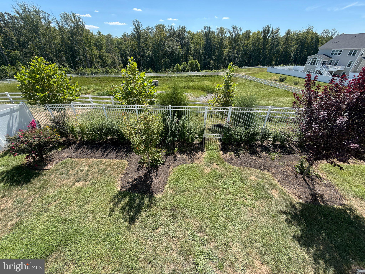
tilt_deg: -31.4
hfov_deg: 102.1
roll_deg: +1.3
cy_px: 137
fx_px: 148
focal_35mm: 14
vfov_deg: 85.7
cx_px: 182
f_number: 2.2
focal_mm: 2.22
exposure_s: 1/672
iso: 40
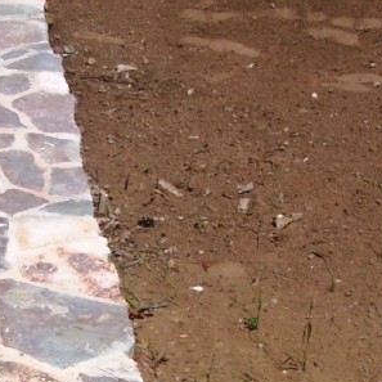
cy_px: 318
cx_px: -36
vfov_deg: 14.5
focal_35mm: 119
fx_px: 1486
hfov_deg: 14.3
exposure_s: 1/400
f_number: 7.1
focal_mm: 6.4
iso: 64
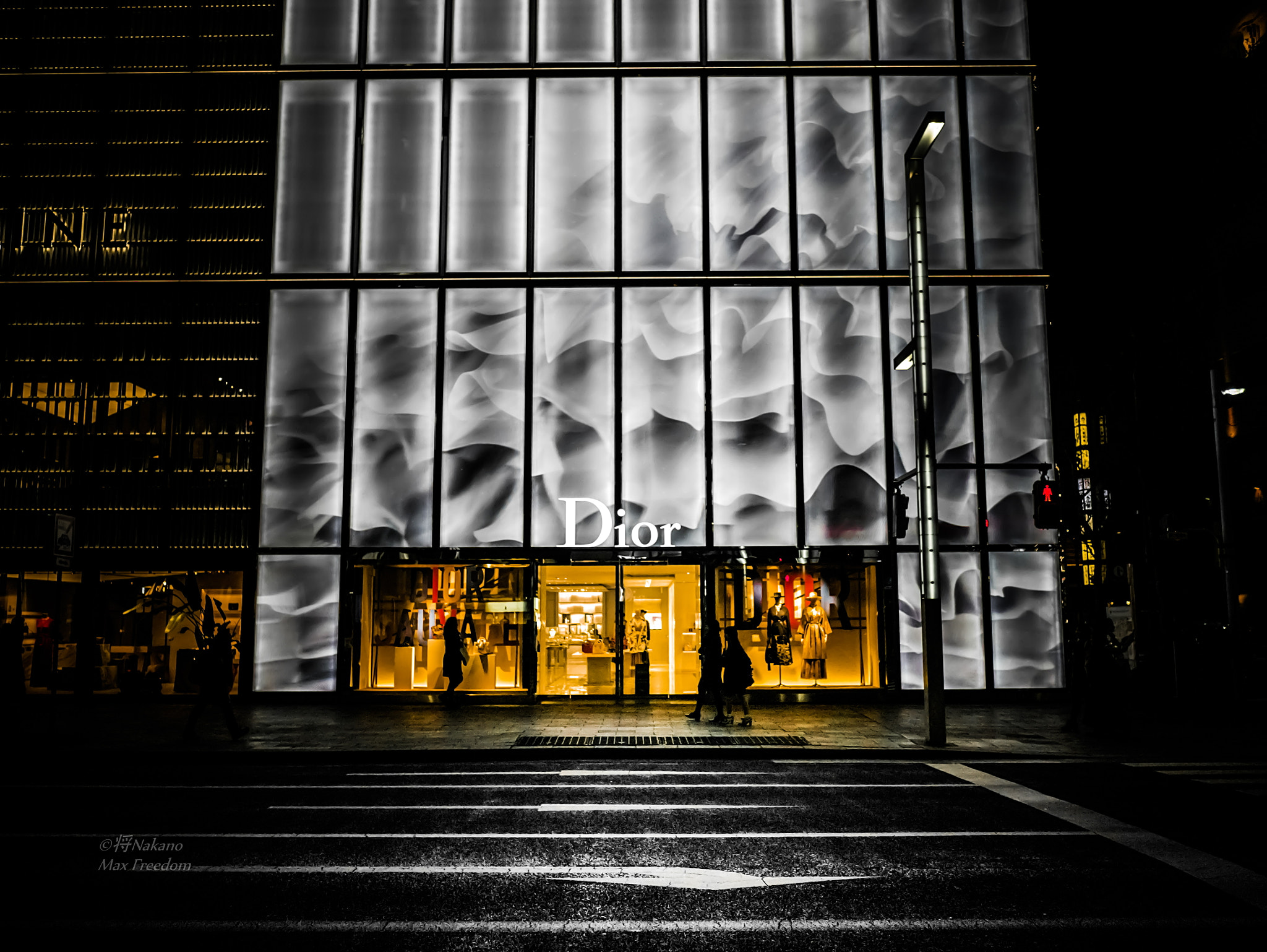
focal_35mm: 30
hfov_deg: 59.9
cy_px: 476
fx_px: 1099
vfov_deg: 46.8
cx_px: 634
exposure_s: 1/1250
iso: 400
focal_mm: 15
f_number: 2
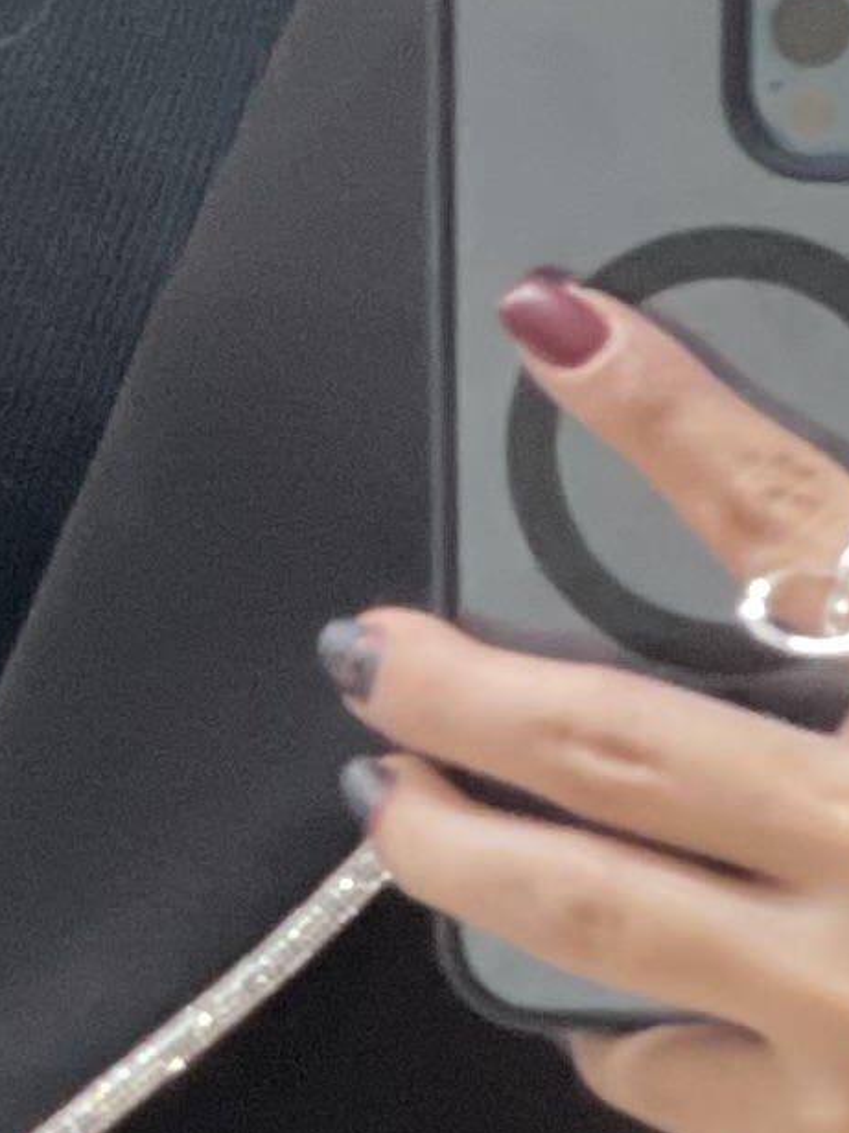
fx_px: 11155
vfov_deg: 5.8
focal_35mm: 341
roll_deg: -13.1
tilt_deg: -10.0
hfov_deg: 4.3
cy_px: 1689
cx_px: -709
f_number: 2
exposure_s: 1/33
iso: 200
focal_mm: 6
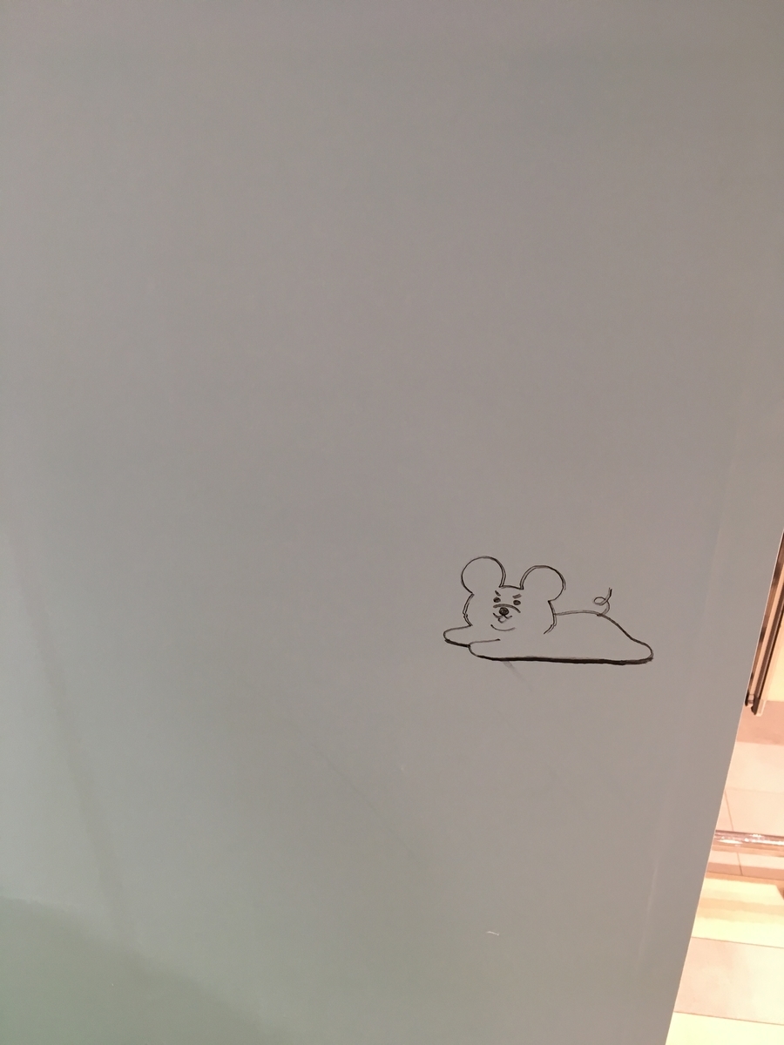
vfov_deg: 61.7
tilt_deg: -31.4
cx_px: 392
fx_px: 876
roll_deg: +1.1
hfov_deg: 48.2
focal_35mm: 29
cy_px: 522
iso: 50
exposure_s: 1/30
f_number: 2.2
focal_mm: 4.15
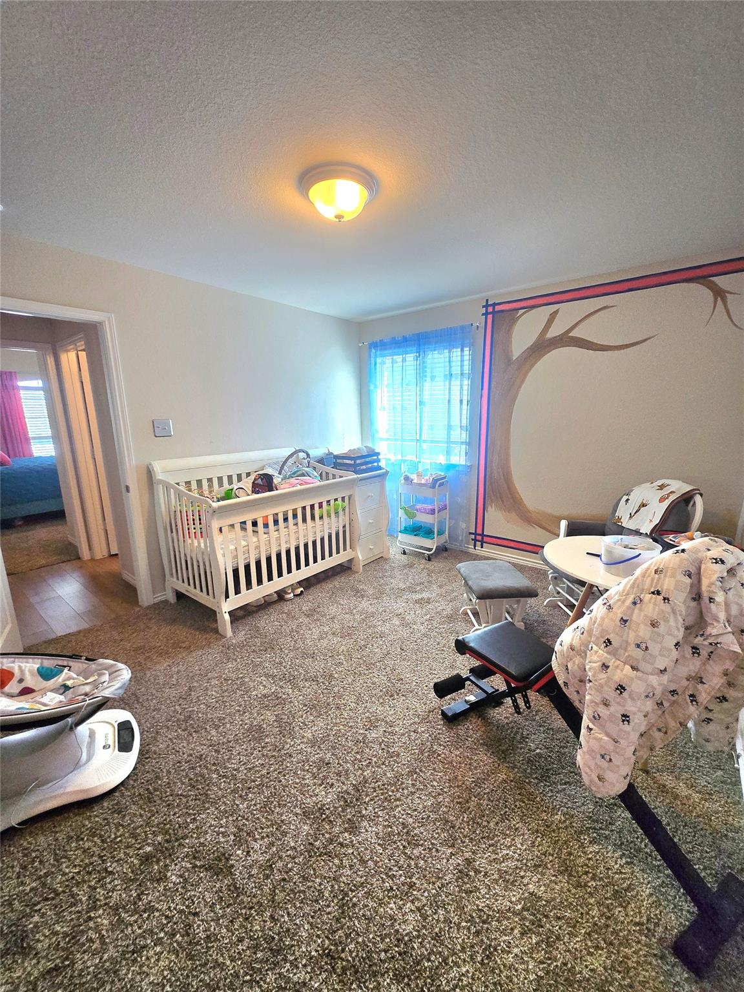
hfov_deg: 89.9
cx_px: 372
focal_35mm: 13
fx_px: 373
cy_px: 496
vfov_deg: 106.2
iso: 160
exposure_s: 1/60.2
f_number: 2.2
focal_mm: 1.7
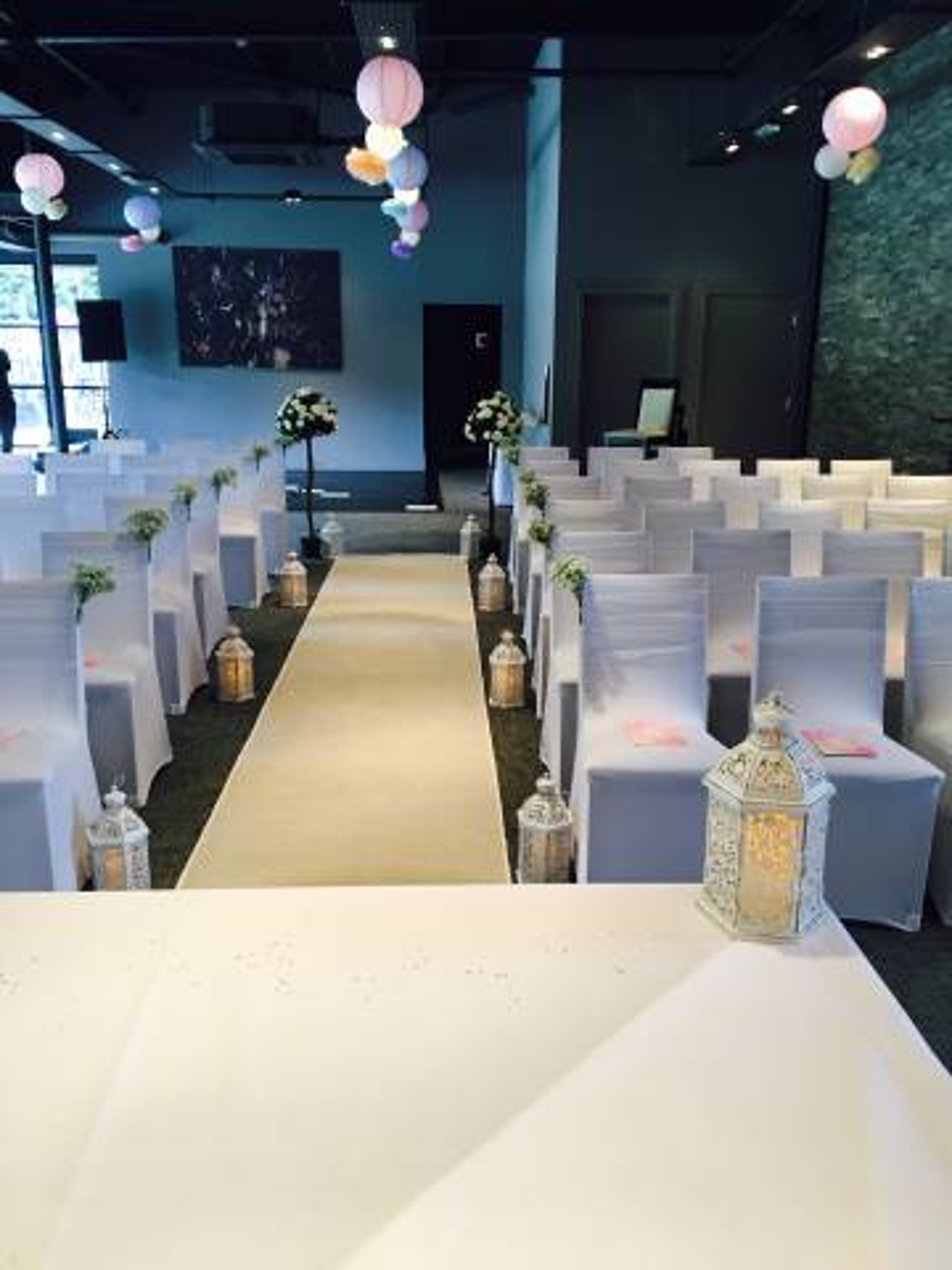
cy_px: 635
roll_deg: +0.0
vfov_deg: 61.7
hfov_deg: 48.2
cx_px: 476
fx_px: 1063
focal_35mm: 29
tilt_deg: -14.4
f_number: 2.2
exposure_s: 1/33
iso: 160
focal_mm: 4.15
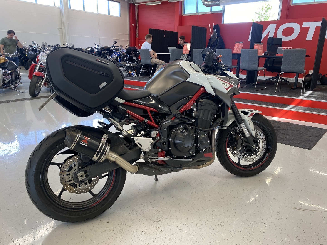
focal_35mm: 26
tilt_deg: -13.7
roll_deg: -0.9
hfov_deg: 67.3
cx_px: 164
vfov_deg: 53.1
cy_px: 122
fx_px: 246
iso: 80
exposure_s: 1/100
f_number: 1.8
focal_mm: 4.25
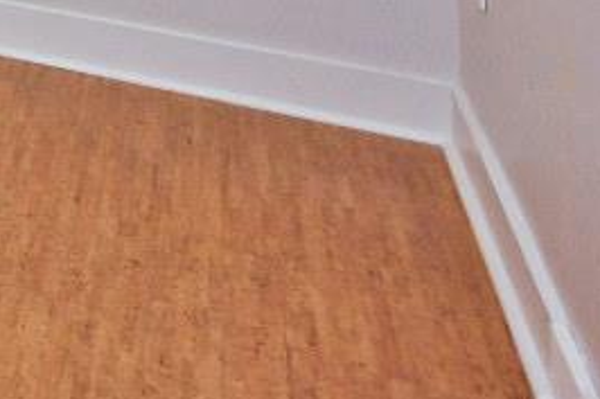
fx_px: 1316
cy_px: -478
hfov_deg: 13.9
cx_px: -945
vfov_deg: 13.7
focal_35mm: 79
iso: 640
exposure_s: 1/60
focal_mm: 14
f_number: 4
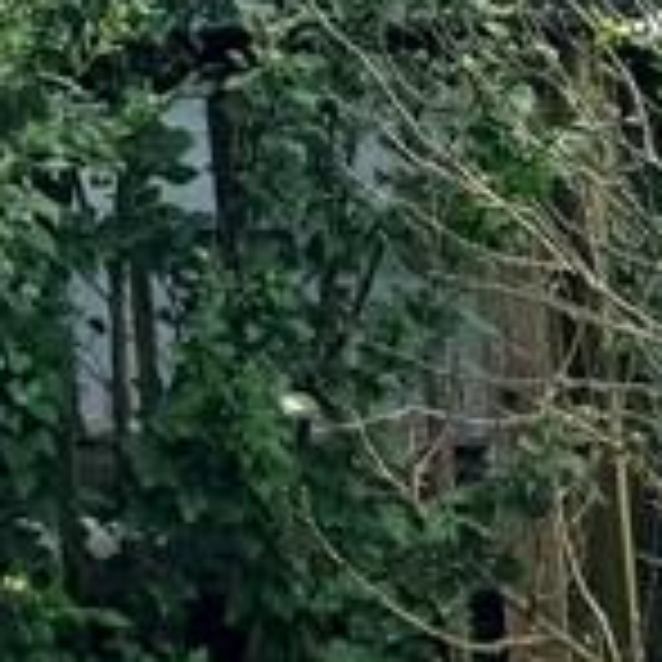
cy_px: -450
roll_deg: +1.6
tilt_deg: +9.3
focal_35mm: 148
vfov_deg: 11.2
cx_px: -549
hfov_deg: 11.0
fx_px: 3202
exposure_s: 1/831
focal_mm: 6.76
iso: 80
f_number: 1.78
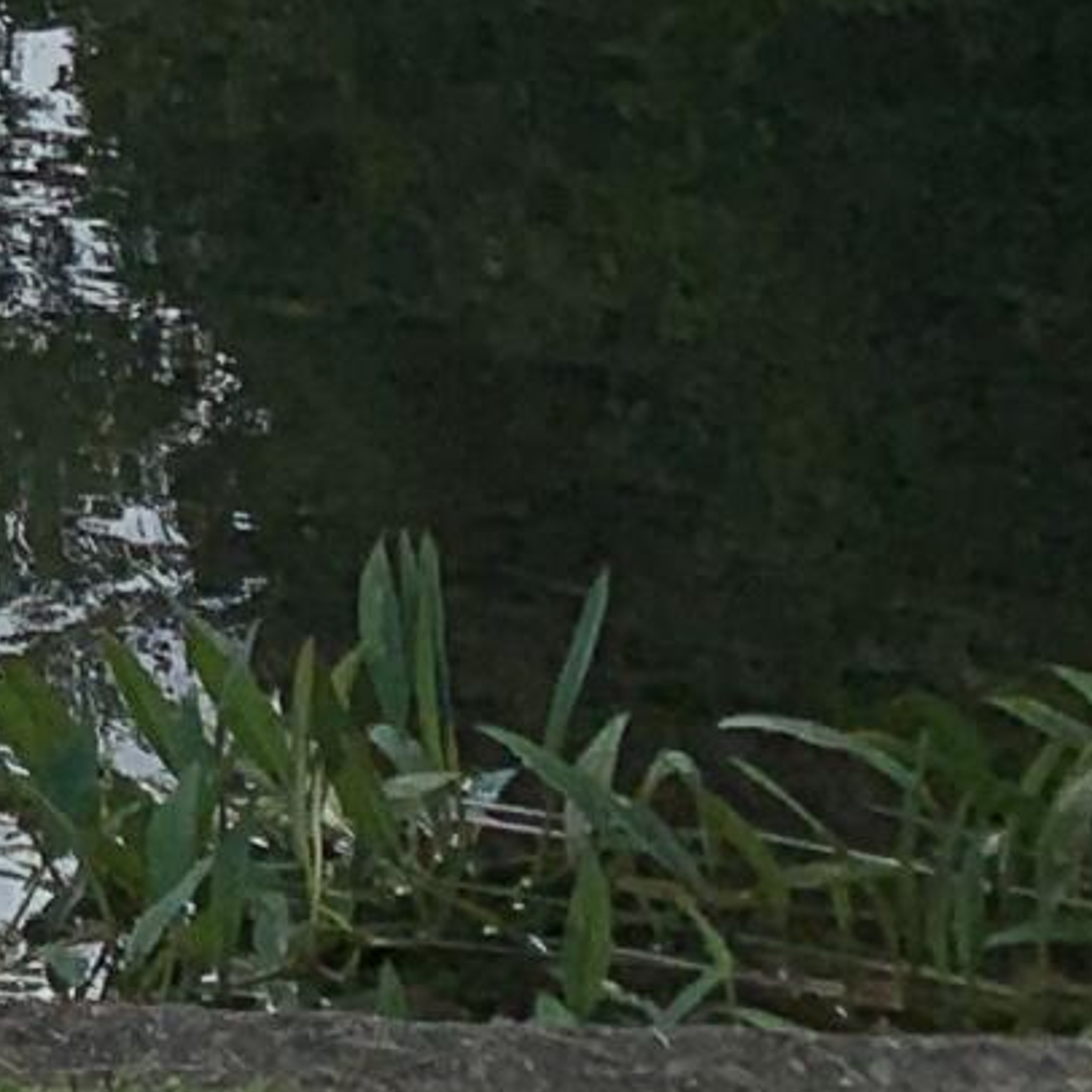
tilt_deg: -3.3
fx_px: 6067
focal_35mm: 170
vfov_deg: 9.4
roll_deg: -0.7
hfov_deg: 8.5
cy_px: -1369
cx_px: -2262
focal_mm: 4.25
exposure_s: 1/1689
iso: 25
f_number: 1.8
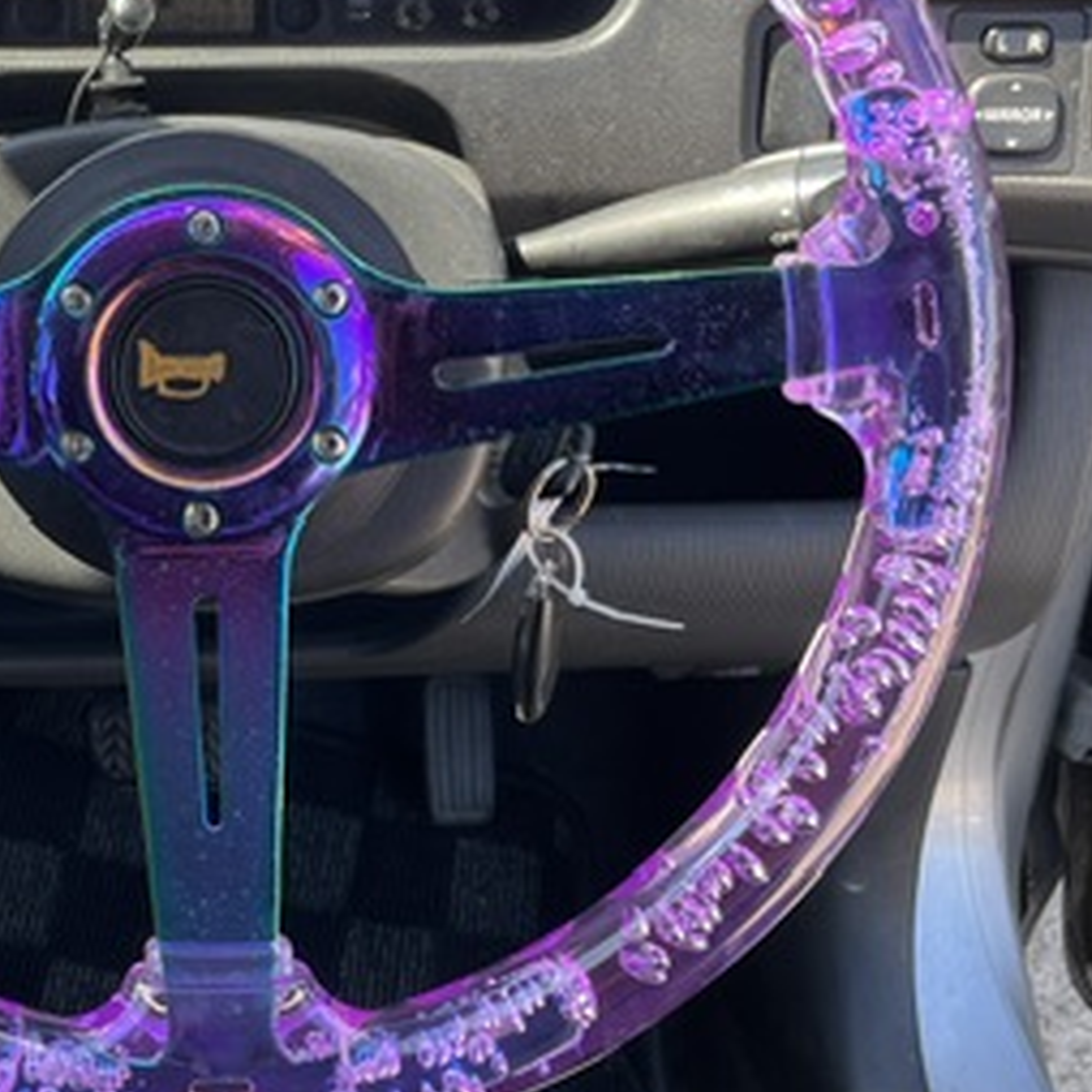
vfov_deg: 29.3
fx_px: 2070
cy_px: 348
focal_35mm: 58
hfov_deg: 28.4
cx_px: 107
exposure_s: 1/235
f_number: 1.6
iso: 40
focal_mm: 5.1
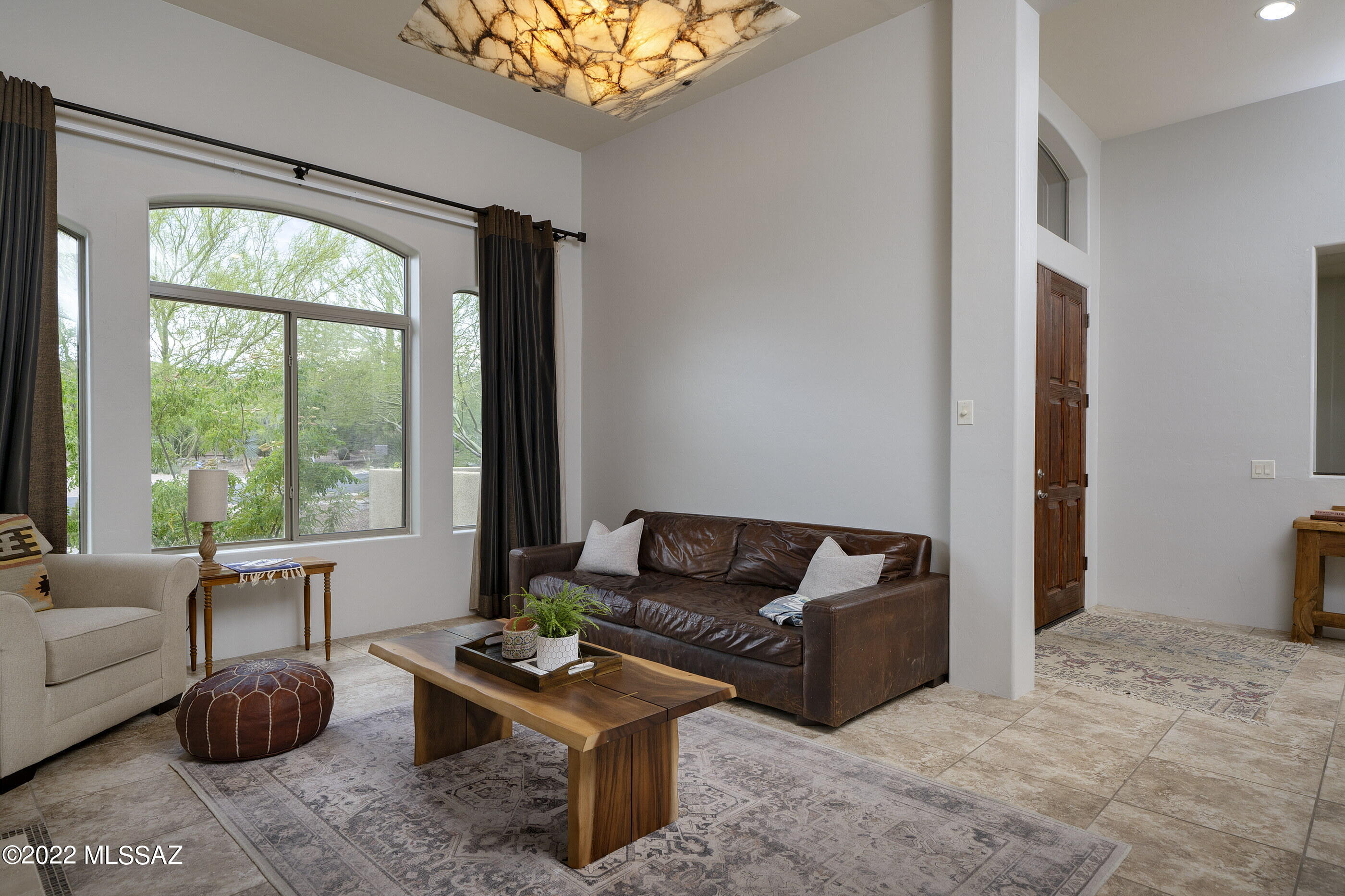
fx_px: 672
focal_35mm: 18
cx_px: 672
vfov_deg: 67.4
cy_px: 448
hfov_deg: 90.0
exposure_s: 1/20
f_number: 7.1
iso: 200
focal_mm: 18
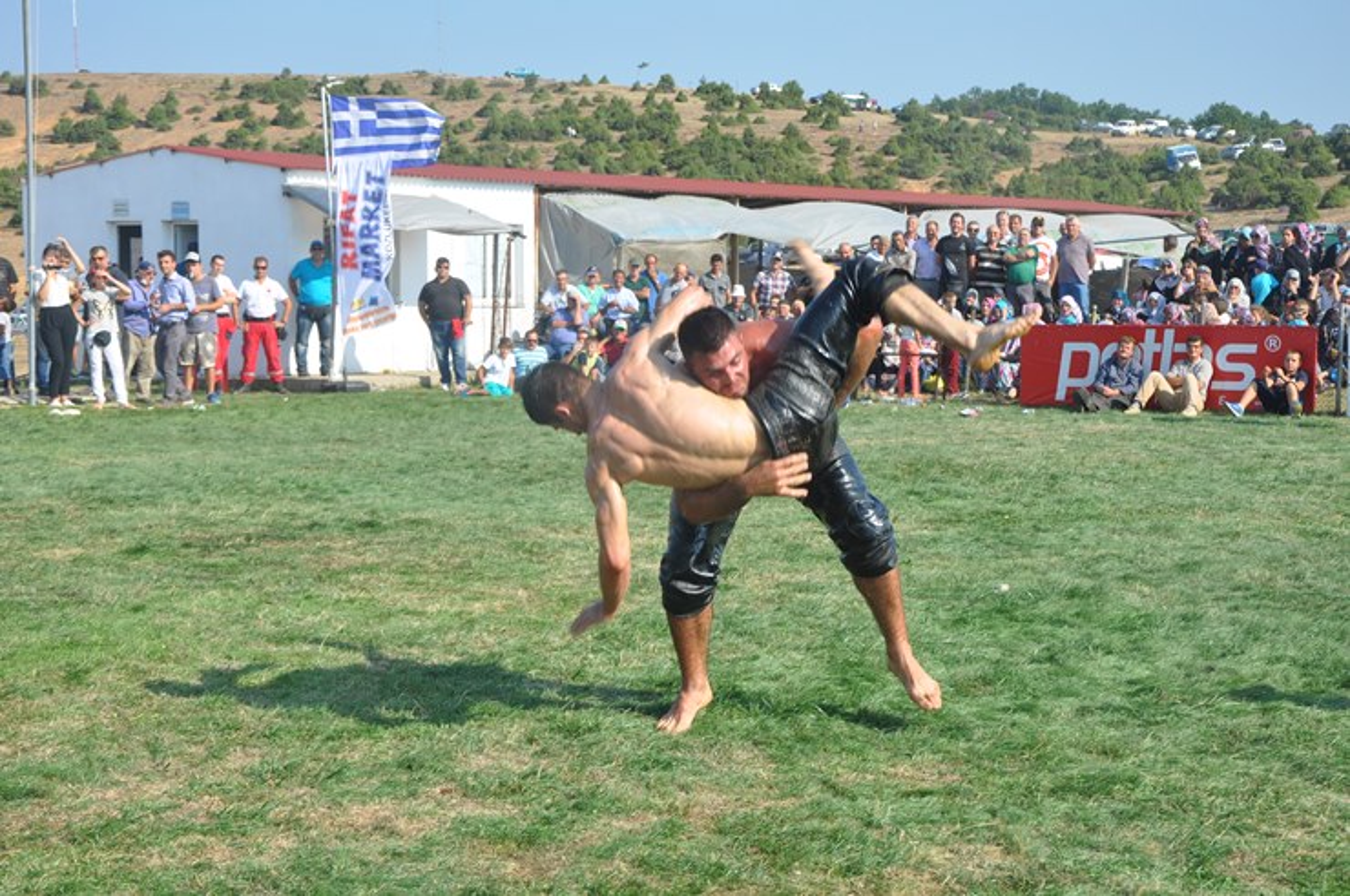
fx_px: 2527
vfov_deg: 20.1
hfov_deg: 29.9
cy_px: 448
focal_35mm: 68
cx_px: 675
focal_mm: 45
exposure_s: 1/320
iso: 200
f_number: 9
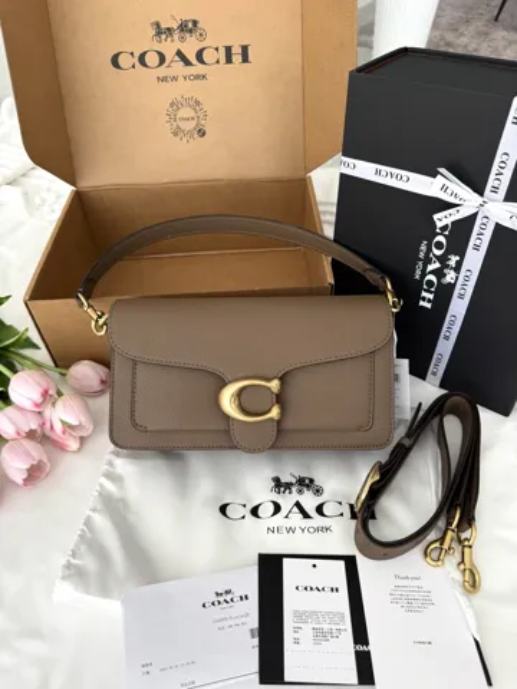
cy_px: 344
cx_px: 258
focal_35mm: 24
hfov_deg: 56.8
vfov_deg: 71.6
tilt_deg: -45.3
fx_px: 478
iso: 80
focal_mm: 6.76
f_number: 1.78
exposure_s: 1/428
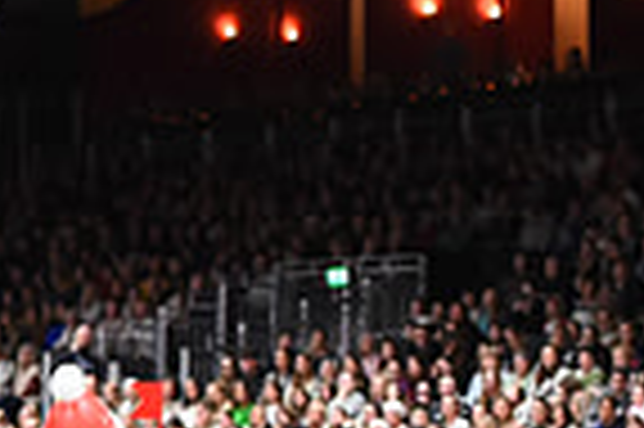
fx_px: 6236
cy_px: 401
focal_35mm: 349
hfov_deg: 5.8
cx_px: -635
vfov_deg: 3.9
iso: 5000
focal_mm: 86
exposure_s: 1/800
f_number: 3.5
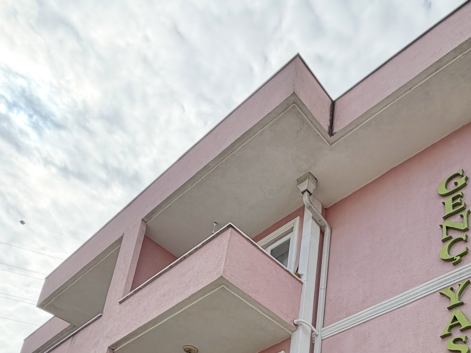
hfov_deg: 47.1
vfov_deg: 30.7
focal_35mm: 37
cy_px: 455
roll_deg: -1.1
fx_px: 503
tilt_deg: +21.5
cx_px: 385
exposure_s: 1/789
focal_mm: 2.22
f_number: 2.2
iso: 32
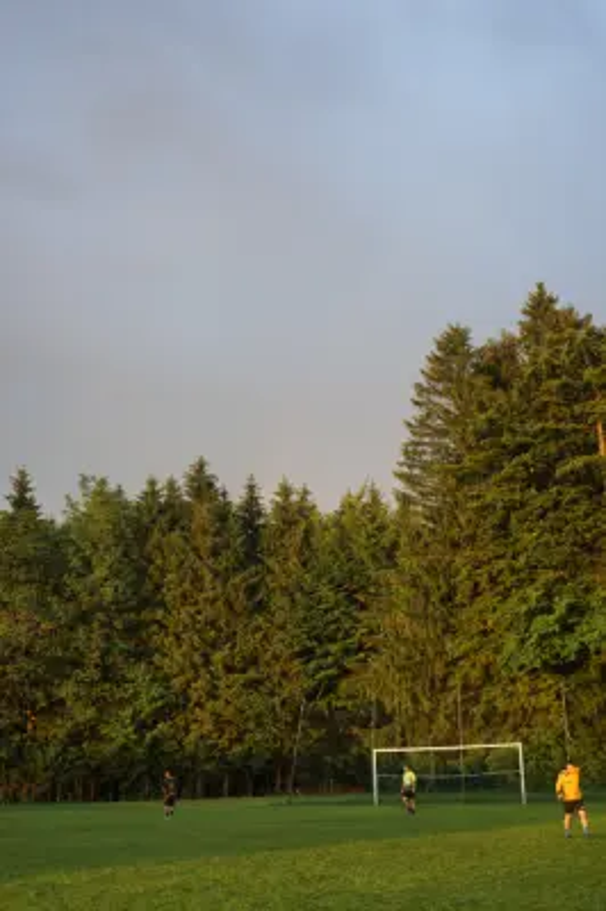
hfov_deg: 31.8
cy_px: 456
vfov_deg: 46.4
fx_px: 1062
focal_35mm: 42
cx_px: 303
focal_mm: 42
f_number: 4.5
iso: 800
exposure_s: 1/160
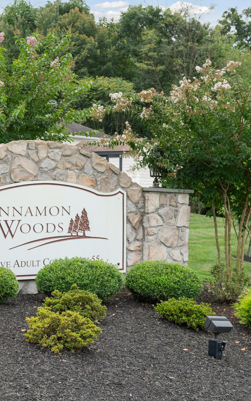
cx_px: 38
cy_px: 195
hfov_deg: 22.3
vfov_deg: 35.7
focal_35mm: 57
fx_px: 624
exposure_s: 1/800
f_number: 4
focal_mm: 36
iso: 160
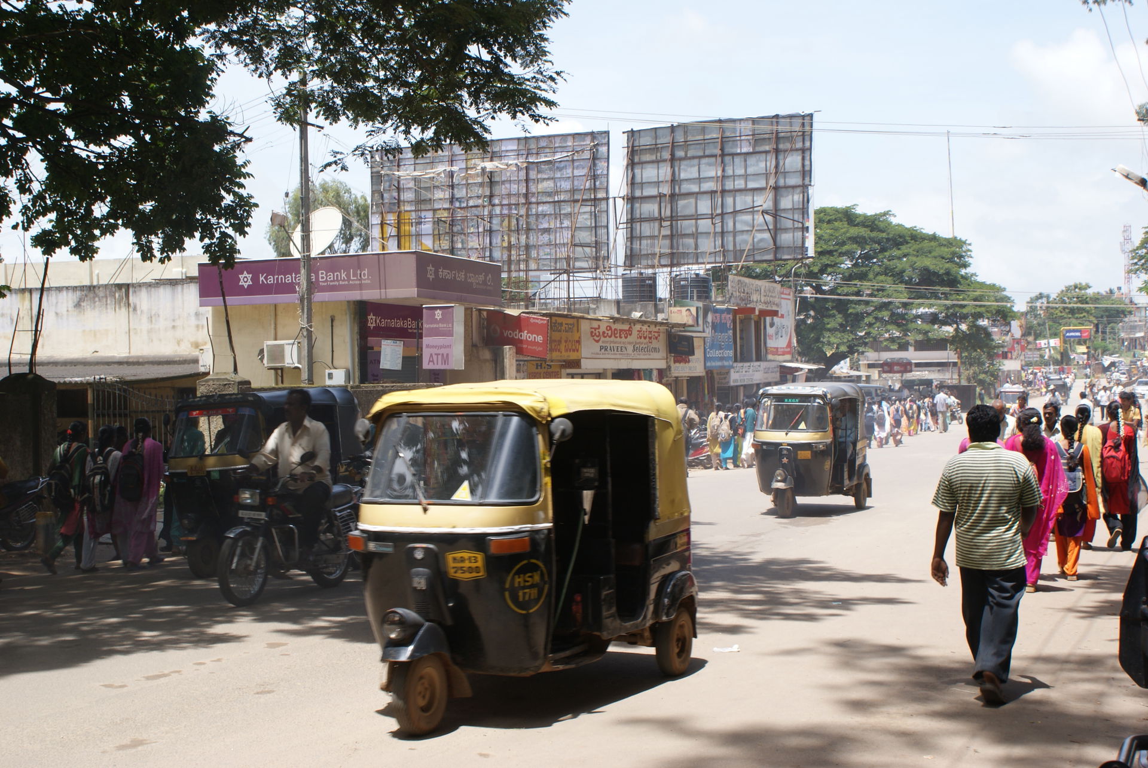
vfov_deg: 29.9
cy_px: 384
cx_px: 574
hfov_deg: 43.6
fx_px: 1437
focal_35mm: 45
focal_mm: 30
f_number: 9
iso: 100
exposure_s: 1/125
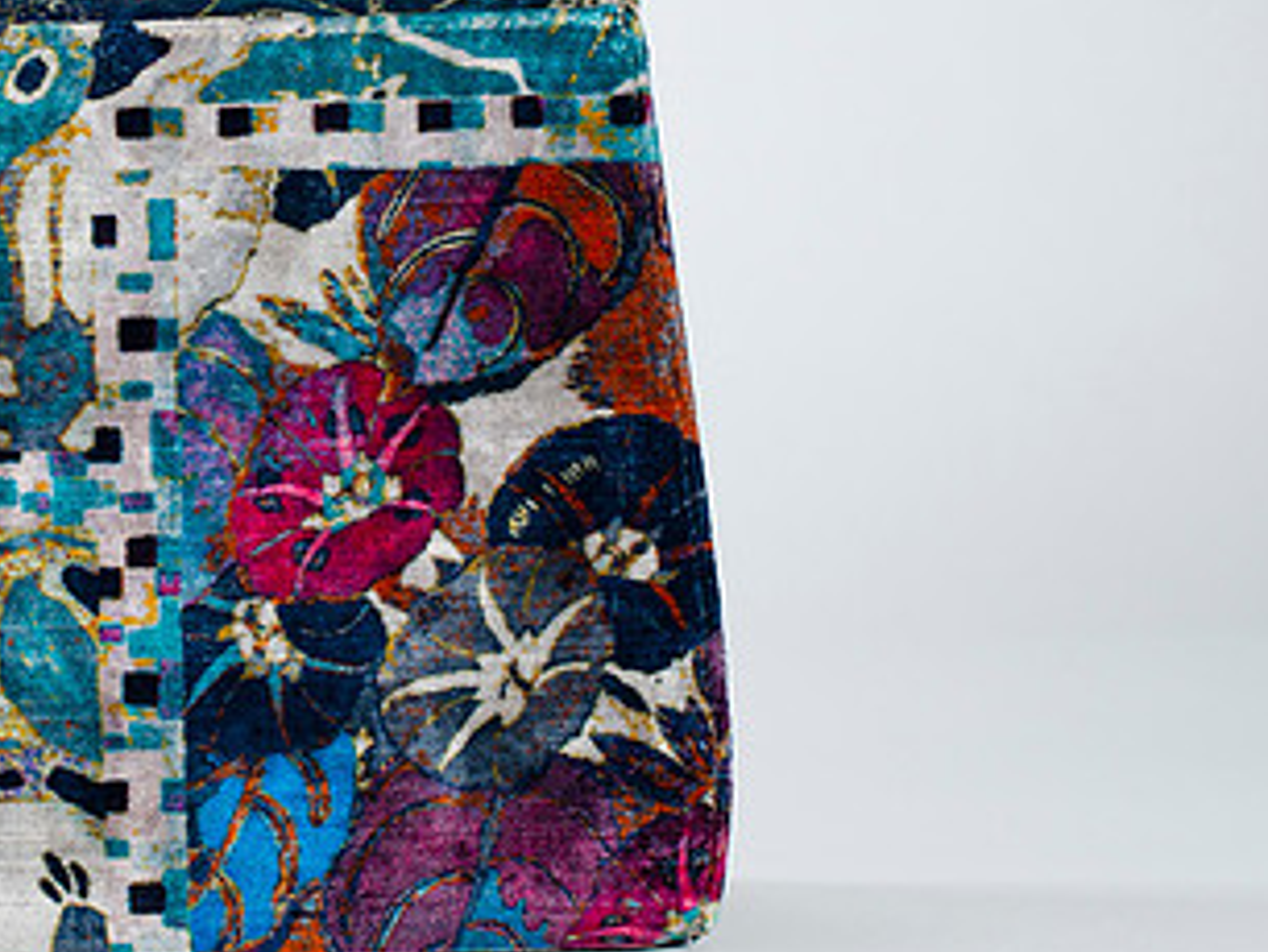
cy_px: 255
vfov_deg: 14.3
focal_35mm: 103
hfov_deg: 18.7
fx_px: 3776
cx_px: 133
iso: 200
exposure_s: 1/200
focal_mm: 50
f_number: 7.1
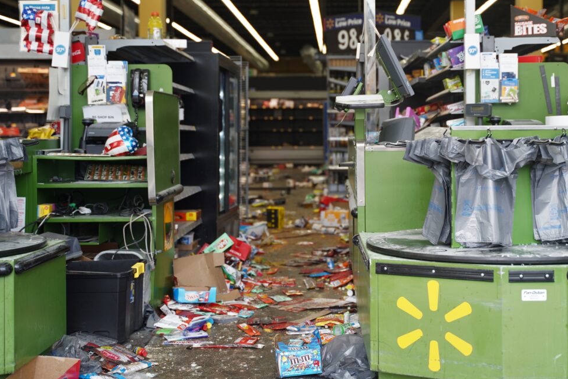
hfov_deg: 34.9
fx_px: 900
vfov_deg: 23.7
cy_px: 146
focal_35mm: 57
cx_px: 340
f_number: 2.8
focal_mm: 46
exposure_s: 1/50
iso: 100
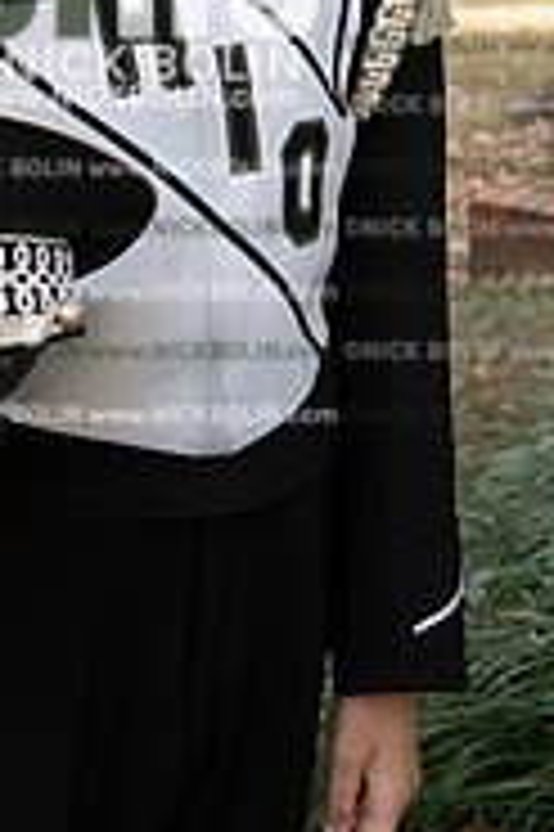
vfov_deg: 17.1
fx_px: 2706
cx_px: 131
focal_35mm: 117
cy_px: -18
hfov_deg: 11.7
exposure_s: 1/100
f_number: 8
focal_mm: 48
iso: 800
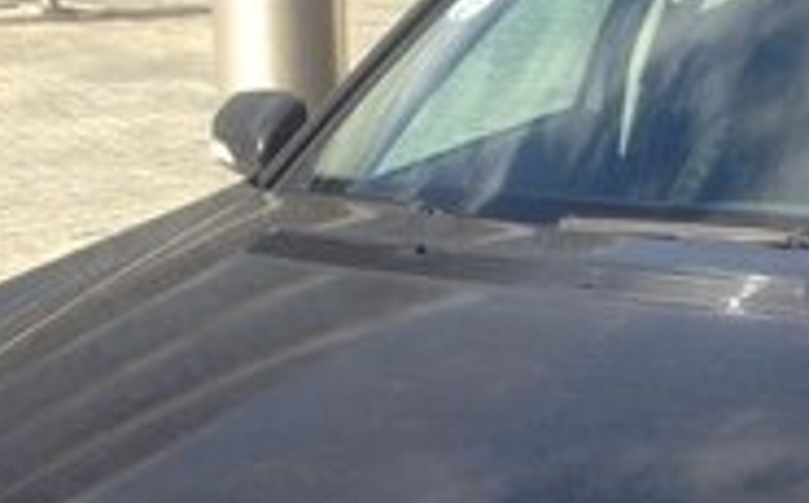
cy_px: 709
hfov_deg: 21.4
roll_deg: -3.1
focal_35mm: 94
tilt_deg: -25.1
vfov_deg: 13.2
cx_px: 787
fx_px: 2069
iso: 50
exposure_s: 1/638
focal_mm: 4.12
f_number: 2.4
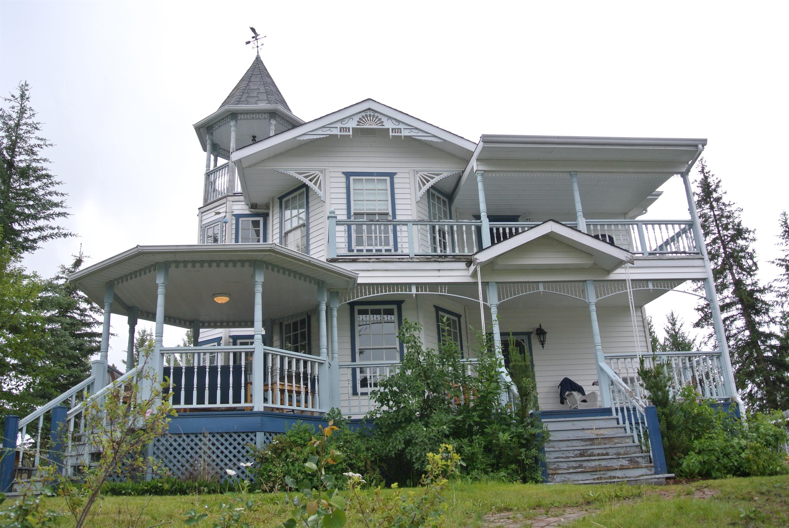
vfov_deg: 45.1
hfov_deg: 63.6
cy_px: 264
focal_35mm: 29
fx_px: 636
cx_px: 394
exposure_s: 1/250
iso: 100
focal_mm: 11
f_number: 4
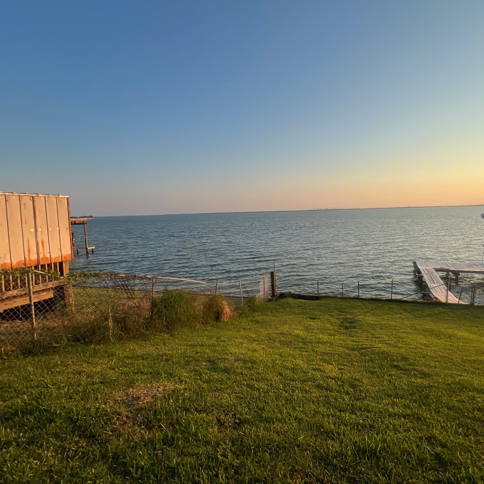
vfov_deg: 87.4
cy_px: 235
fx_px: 253
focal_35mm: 16
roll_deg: +2.1
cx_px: 294
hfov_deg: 86.2
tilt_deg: -5.8
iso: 32
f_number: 1.8
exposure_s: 1/809
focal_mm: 1.57
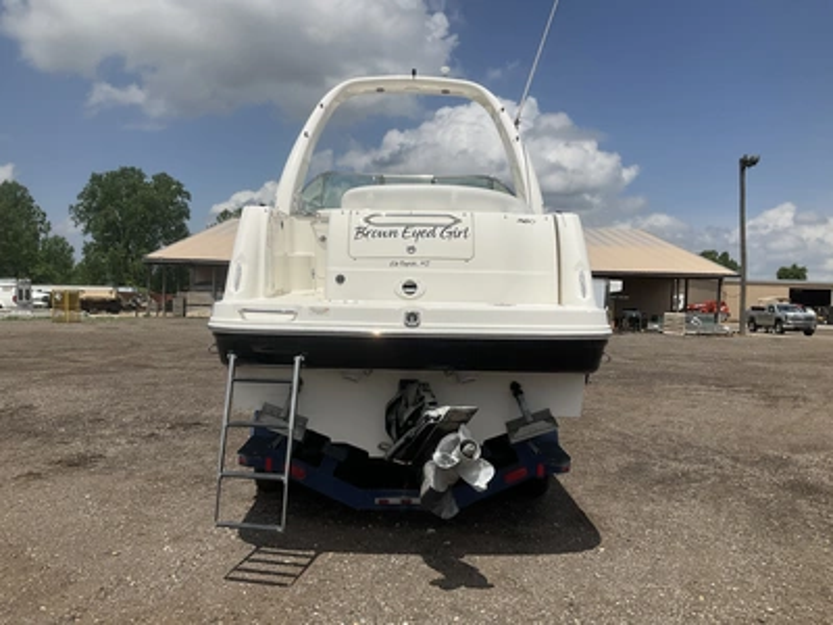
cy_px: 312
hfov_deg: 61.7
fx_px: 698
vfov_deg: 48.2
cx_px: 416
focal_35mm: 29
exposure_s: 1/4785
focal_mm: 3
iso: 25
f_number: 1.8
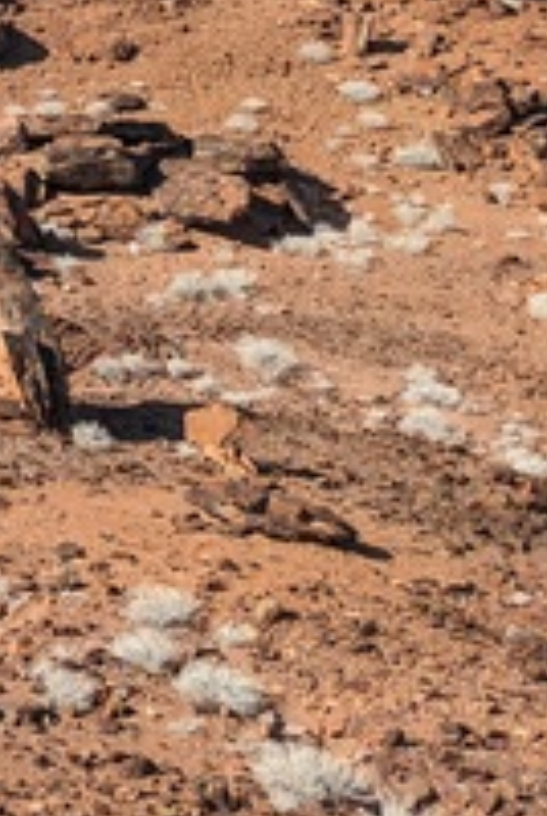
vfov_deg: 23.4
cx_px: -449
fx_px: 1885
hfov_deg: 14.5
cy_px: 0
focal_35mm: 83
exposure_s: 1/1733
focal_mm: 5.43
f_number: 1.89
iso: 46
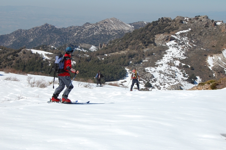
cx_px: 125
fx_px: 445
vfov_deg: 19.2
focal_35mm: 71
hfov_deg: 28.4
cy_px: 74
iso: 200
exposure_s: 1/500
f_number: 11
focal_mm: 42
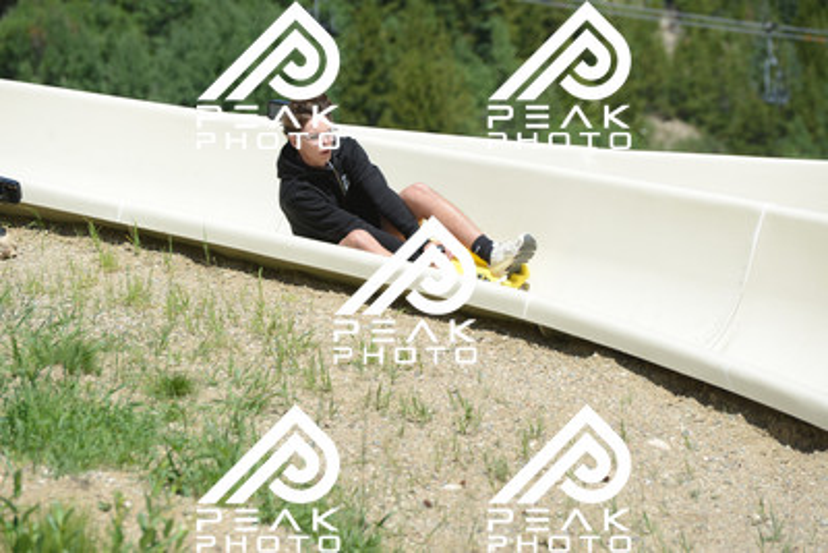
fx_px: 4486
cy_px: 276
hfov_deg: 10.5
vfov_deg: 7.0
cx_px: 414
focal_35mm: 195
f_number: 6.3
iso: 400
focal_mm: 195
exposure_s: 1/1250
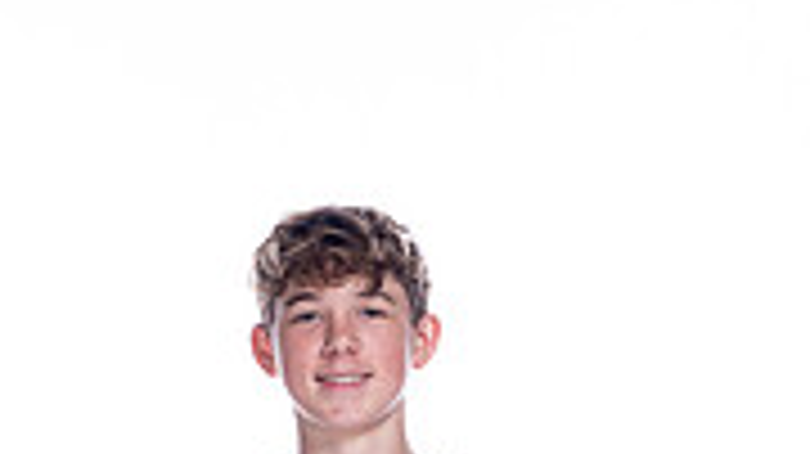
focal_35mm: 320
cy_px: 980
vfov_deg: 3.7
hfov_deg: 6.7
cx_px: 423
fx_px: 6869
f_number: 5.6
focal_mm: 122
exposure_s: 1/250
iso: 800
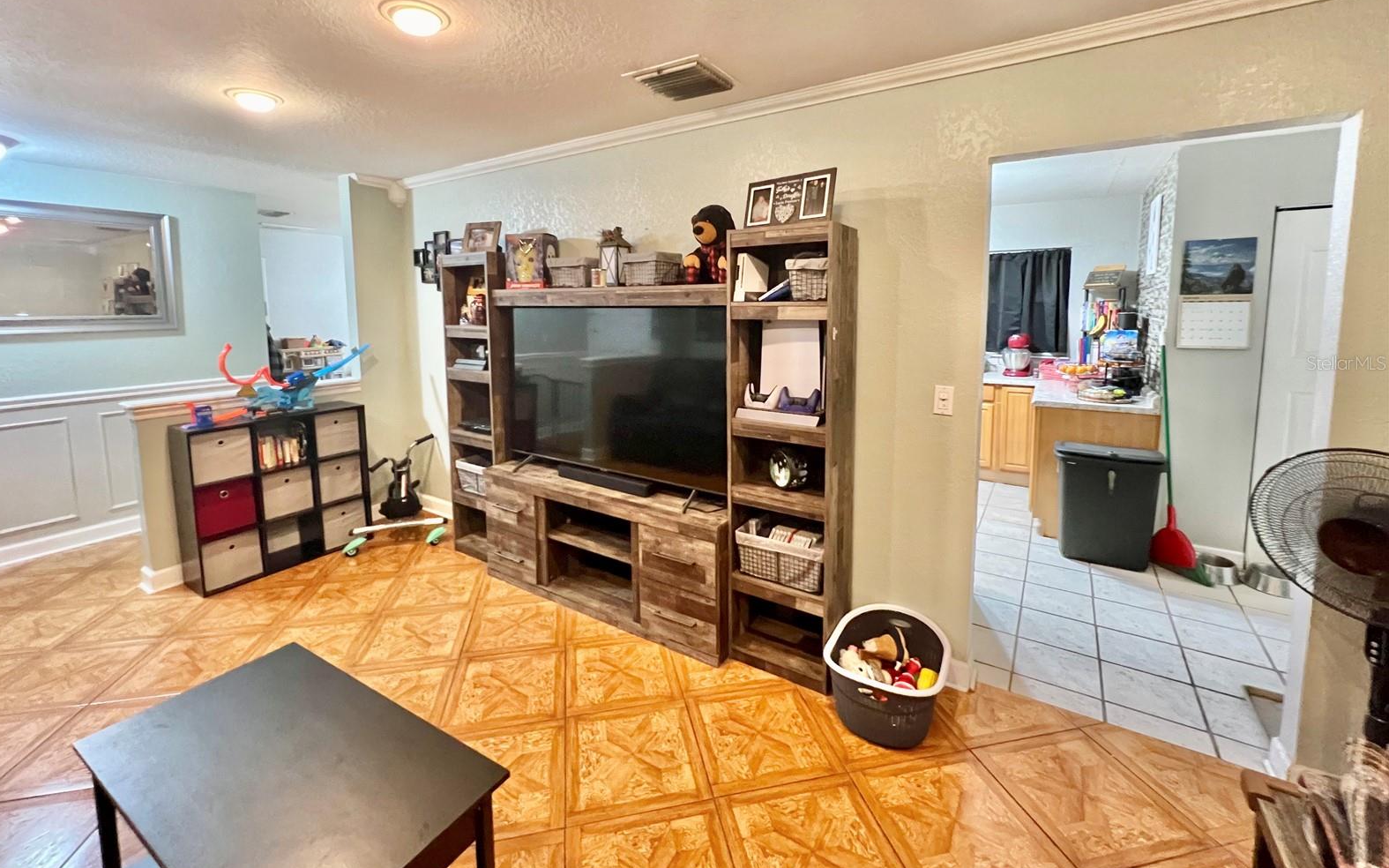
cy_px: 363
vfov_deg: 78.0
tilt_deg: -6.3
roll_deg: +1.4
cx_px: 684
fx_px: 530
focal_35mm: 14
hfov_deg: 105.3
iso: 800
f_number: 1.8
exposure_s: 1/40
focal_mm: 1.57
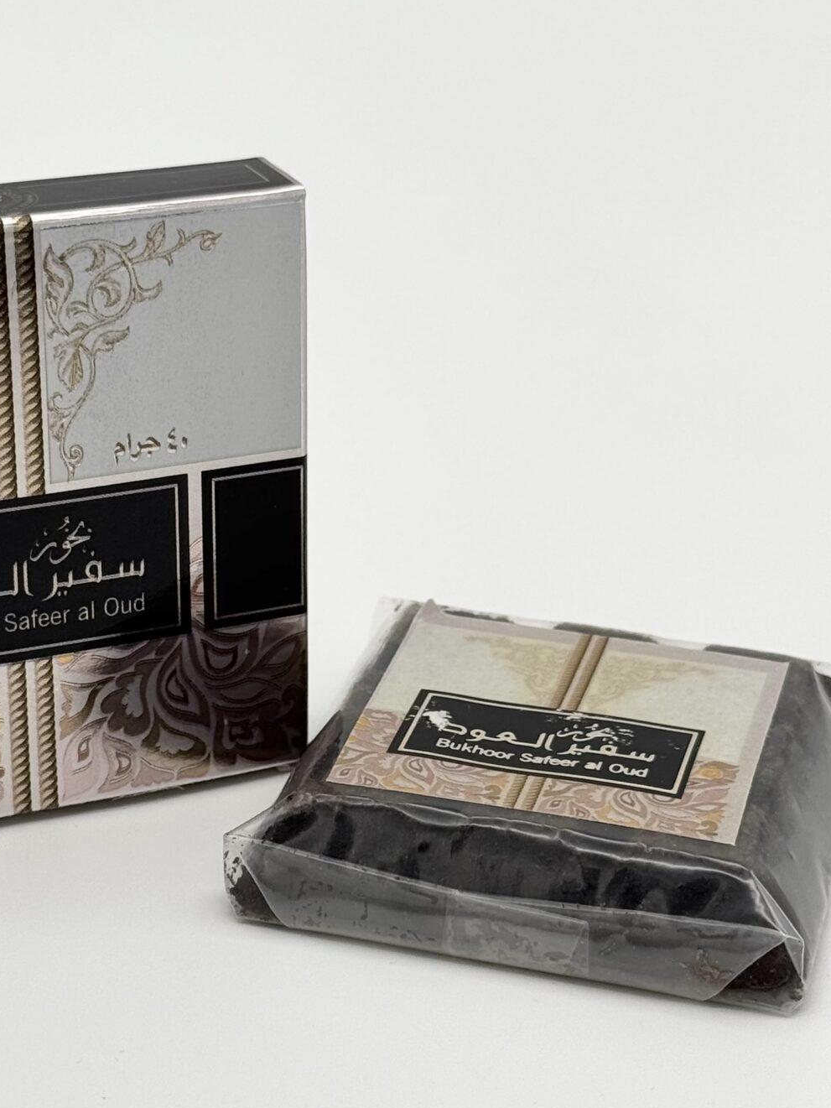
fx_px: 2976
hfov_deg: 15.8
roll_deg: -0.7
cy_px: 596
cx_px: 229
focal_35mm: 93
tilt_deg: -25.8
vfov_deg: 21.1
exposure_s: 1/739
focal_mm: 6.76
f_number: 1.78
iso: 64
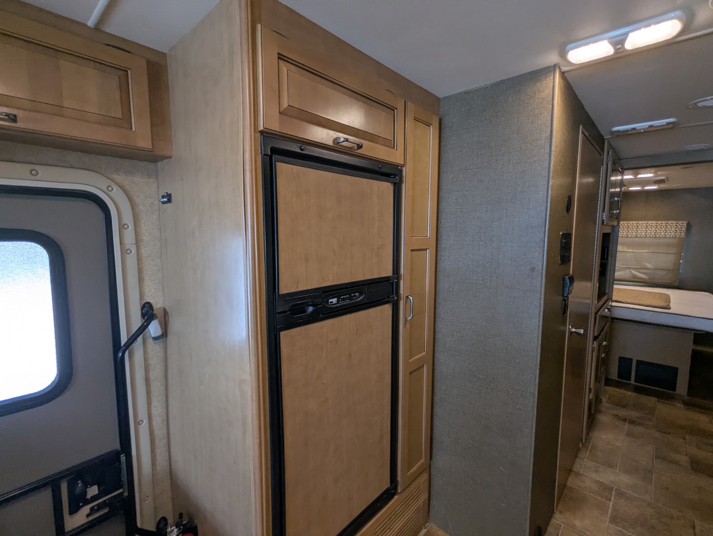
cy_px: 268
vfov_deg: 78.2
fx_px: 330
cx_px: 356
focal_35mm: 16
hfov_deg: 94.4
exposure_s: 1/72.5
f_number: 2.2
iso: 78
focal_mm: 2.35
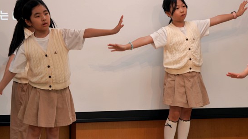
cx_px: 161
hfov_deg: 8.5
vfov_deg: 4.8
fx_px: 1664
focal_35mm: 253
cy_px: 13
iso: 320
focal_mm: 148
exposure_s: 1/160
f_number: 4
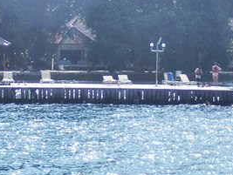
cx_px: 51
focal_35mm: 146
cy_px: -9
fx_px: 984
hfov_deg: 13.4
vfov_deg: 10.1
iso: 100
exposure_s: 1/160
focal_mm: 11.01
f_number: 10
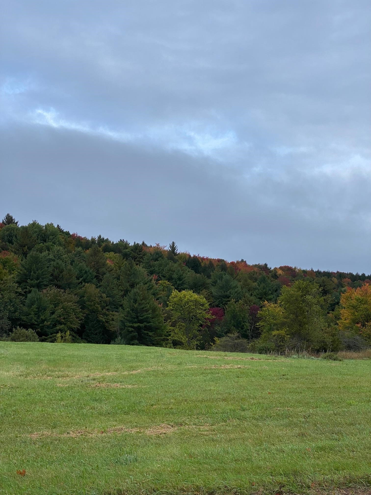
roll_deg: -1.1
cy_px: 248
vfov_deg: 36.8
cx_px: 186
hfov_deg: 28.0
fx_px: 743
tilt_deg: +5.1
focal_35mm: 52
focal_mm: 6
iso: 20
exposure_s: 1/489
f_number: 2
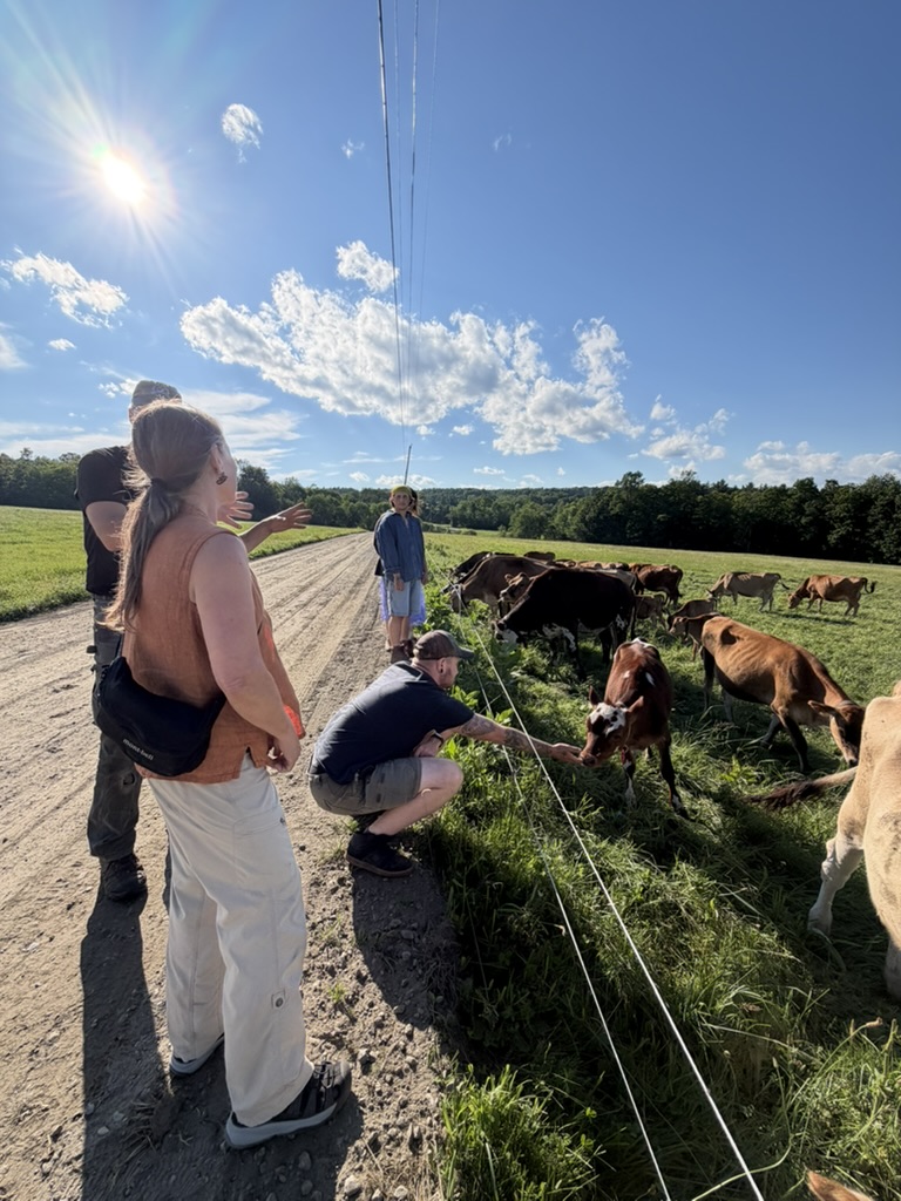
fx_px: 486
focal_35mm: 14
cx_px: 450
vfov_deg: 102.1
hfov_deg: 85.7
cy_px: 600
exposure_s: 1/1285
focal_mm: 2.22
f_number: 2.2
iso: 32
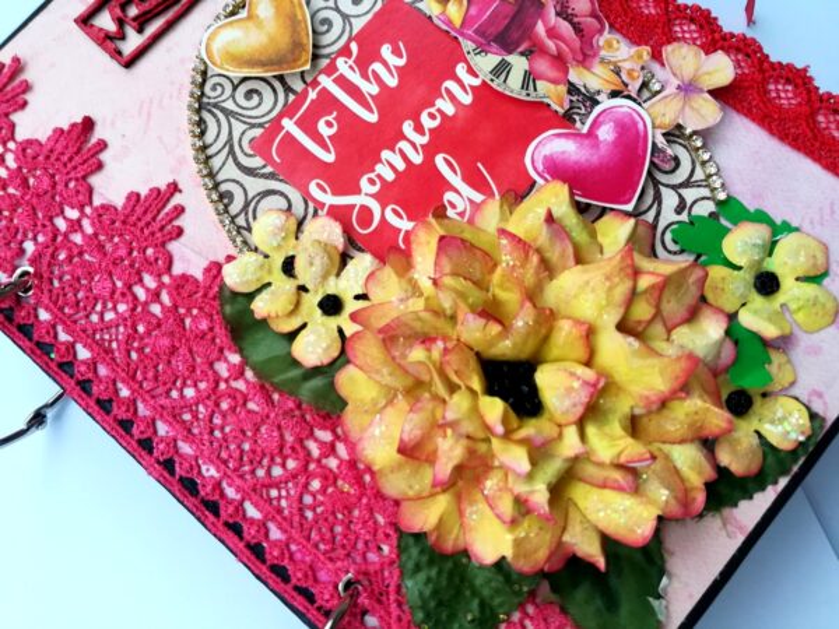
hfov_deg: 67.3
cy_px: 314
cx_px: 420
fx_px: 630
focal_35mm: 26
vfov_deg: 53.1
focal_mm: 3.83
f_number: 2.2
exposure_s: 1/50
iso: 50
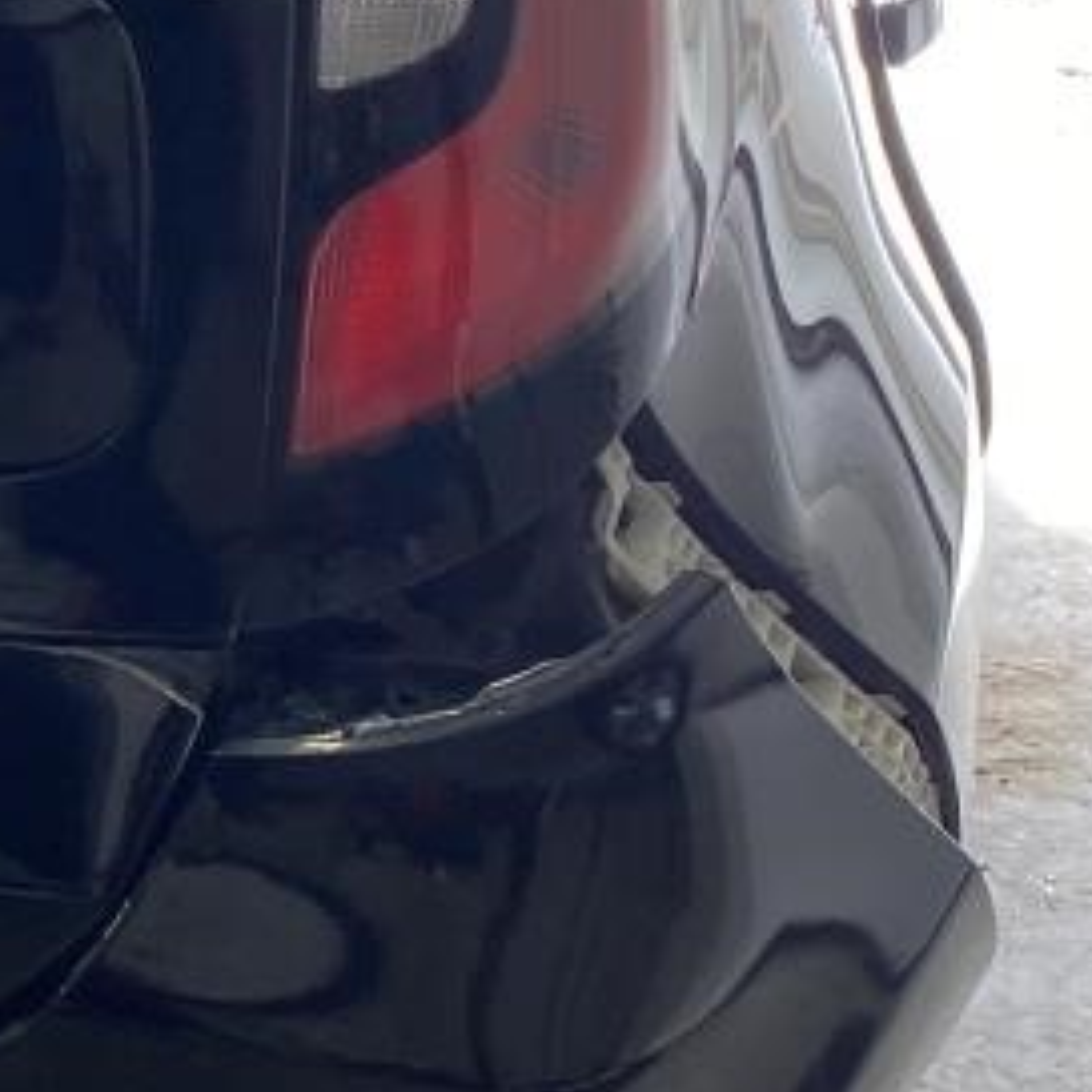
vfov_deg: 15.9
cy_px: 104
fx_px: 3855
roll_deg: +0.8
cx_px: -357
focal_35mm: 108
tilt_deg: -9.8
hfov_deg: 15.3
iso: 64
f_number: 1.8
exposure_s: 1/121
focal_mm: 4.25
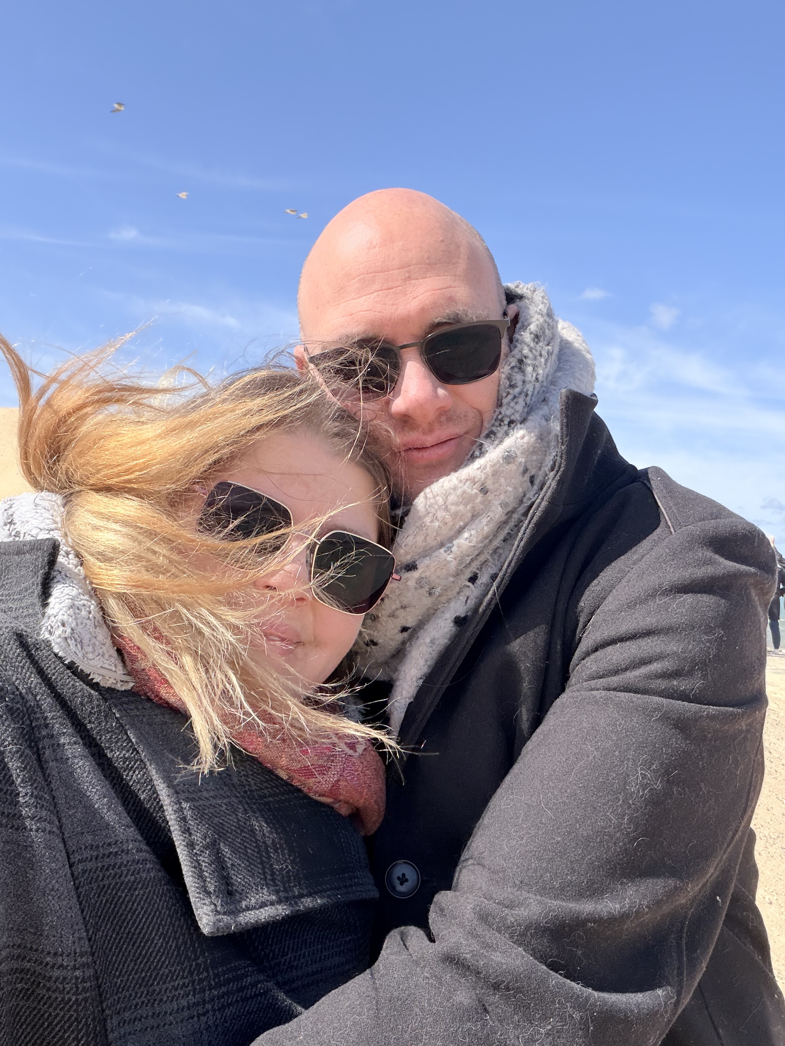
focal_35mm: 30
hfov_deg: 46.8
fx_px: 907
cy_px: 523
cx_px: 392
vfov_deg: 60.0
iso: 25
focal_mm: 2.71
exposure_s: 1/662
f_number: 1.9
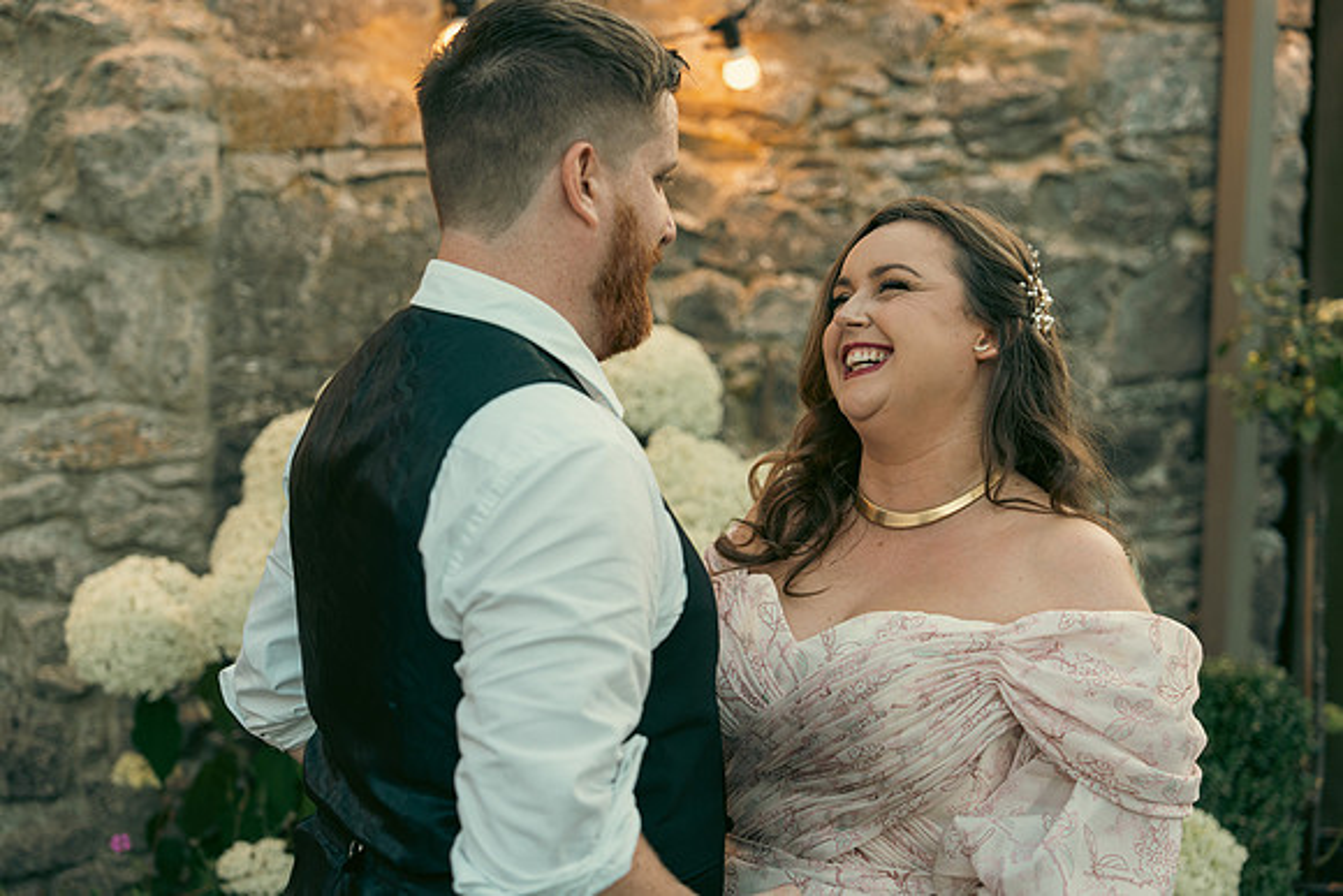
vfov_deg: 19.5
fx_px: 2612
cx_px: 672
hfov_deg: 28.8
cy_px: 448
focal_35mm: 70
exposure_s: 1/160
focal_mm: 70
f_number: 3.2
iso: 250
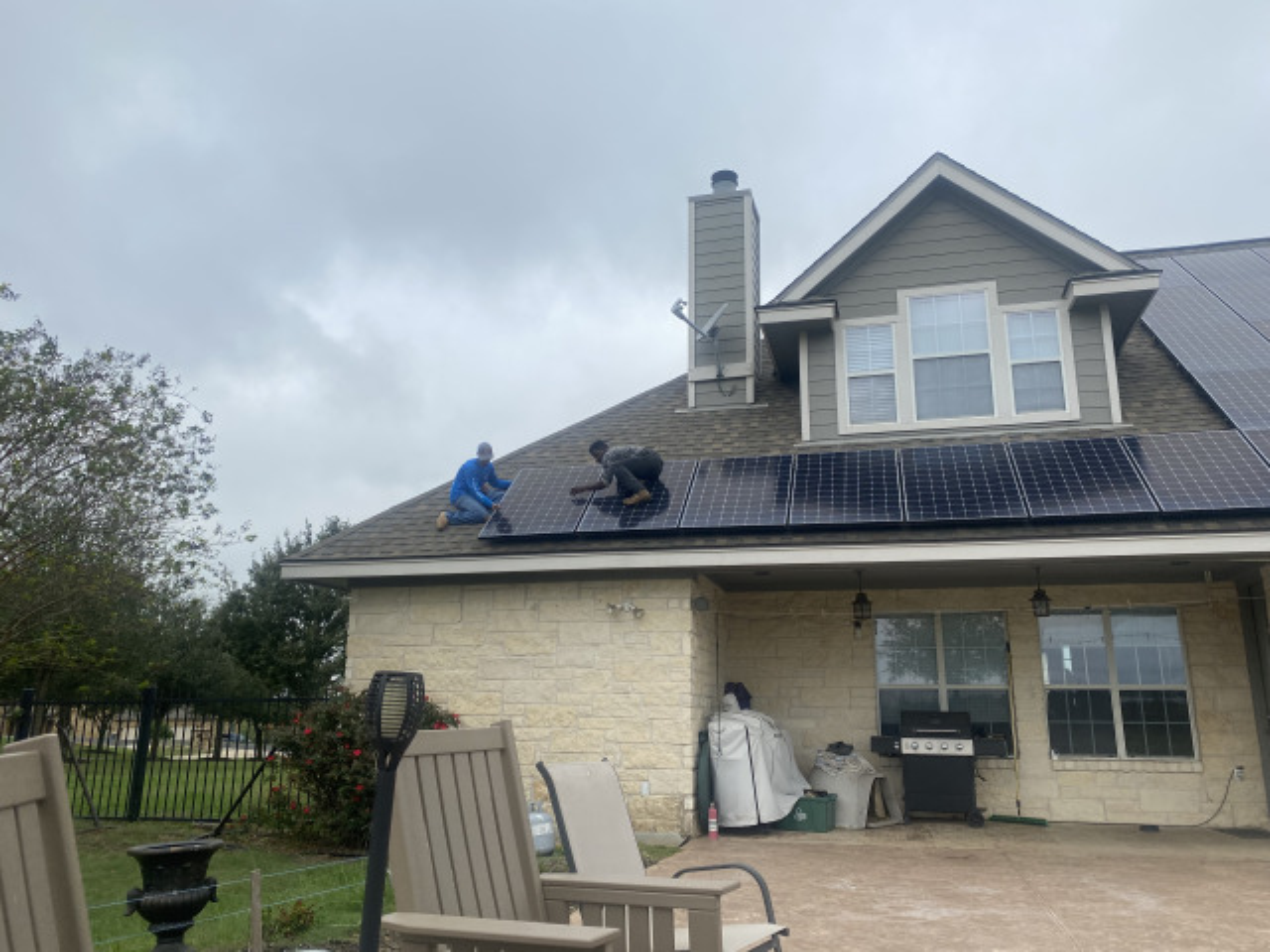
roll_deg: +0.3
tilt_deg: +12.1
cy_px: 476
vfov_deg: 53.1
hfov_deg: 67.3
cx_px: 635
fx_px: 954
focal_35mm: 26
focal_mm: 4.25
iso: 32
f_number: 1.8
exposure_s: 1/2463
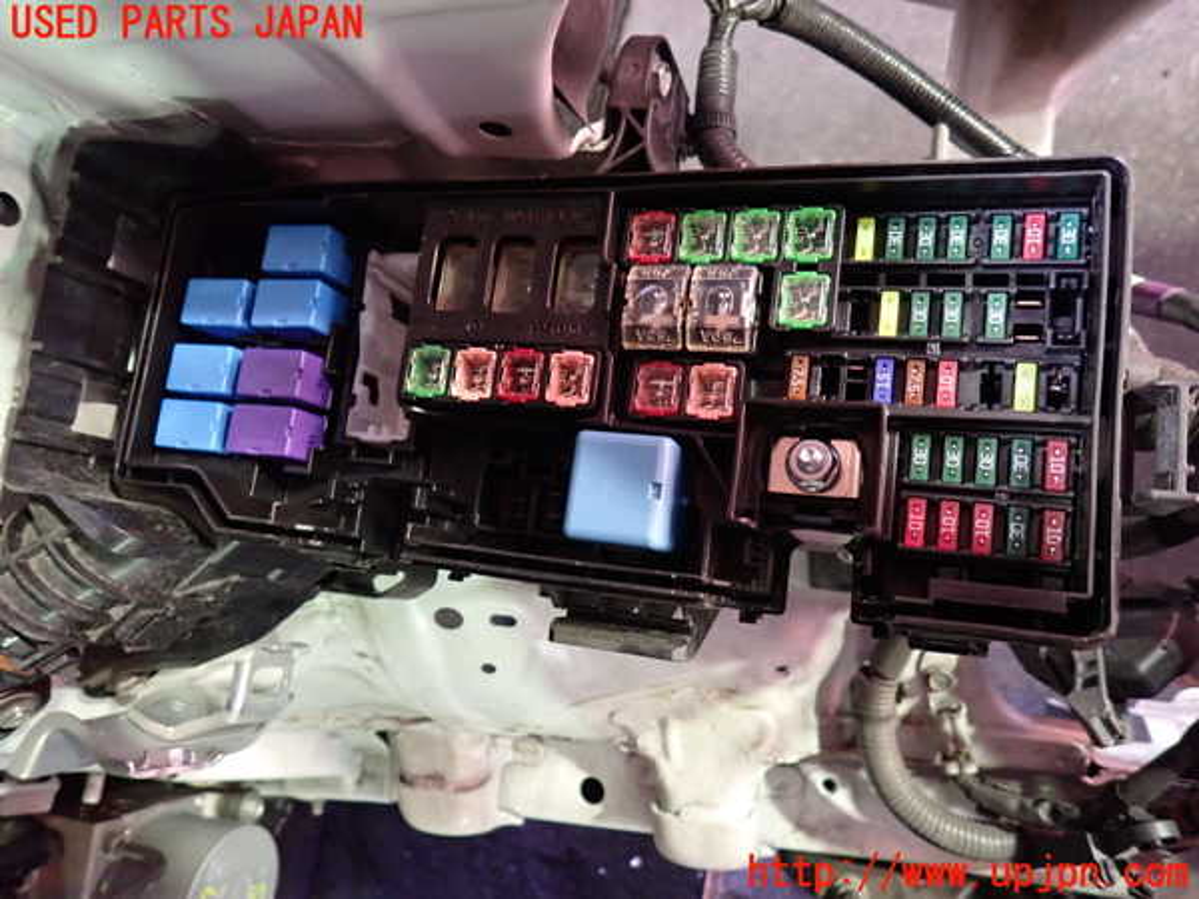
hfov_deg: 69.4
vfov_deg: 54.9
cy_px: 450
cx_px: 600
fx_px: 866
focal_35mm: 25
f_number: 2
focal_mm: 4.5
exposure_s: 1/20
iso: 800
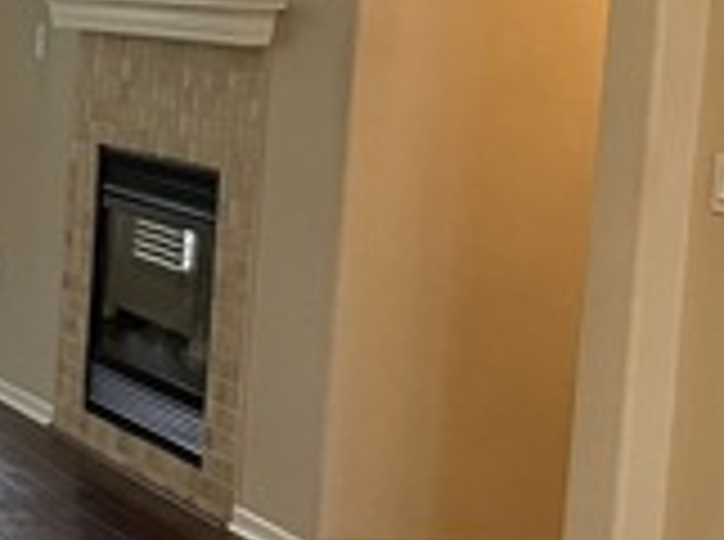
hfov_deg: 15.5
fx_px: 2254
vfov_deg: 13.6
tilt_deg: -5.8
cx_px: -605
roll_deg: -2.1
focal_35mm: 108
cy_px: 198
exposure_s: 1/60
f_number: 1.6
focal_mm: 4.2
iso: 80
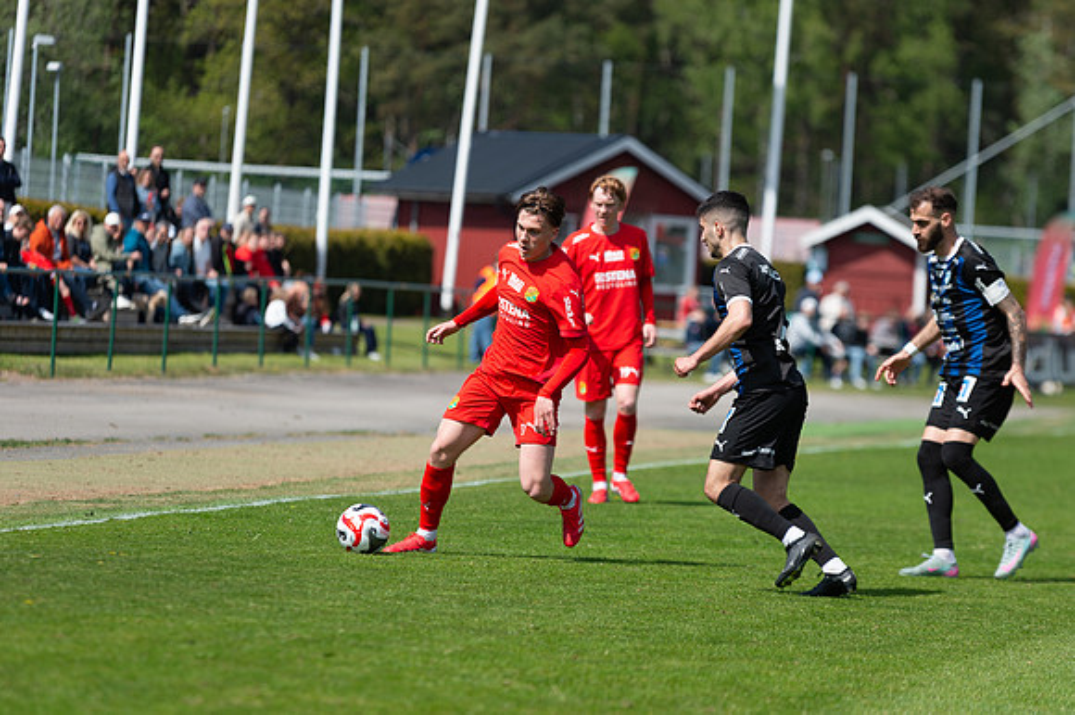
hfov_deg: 9.1
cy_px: 358
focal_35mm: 226
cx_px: 538
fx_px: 6744
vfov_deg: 6.1
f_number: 4
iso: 100
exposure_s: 1/1000
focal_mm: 200
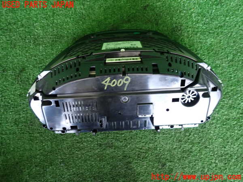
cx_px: 122
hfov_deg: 69.4
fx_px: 175
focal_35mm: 25
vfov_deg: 54.9
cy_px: 91
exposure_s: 1/30
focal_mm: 4.5
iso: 250
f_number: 2
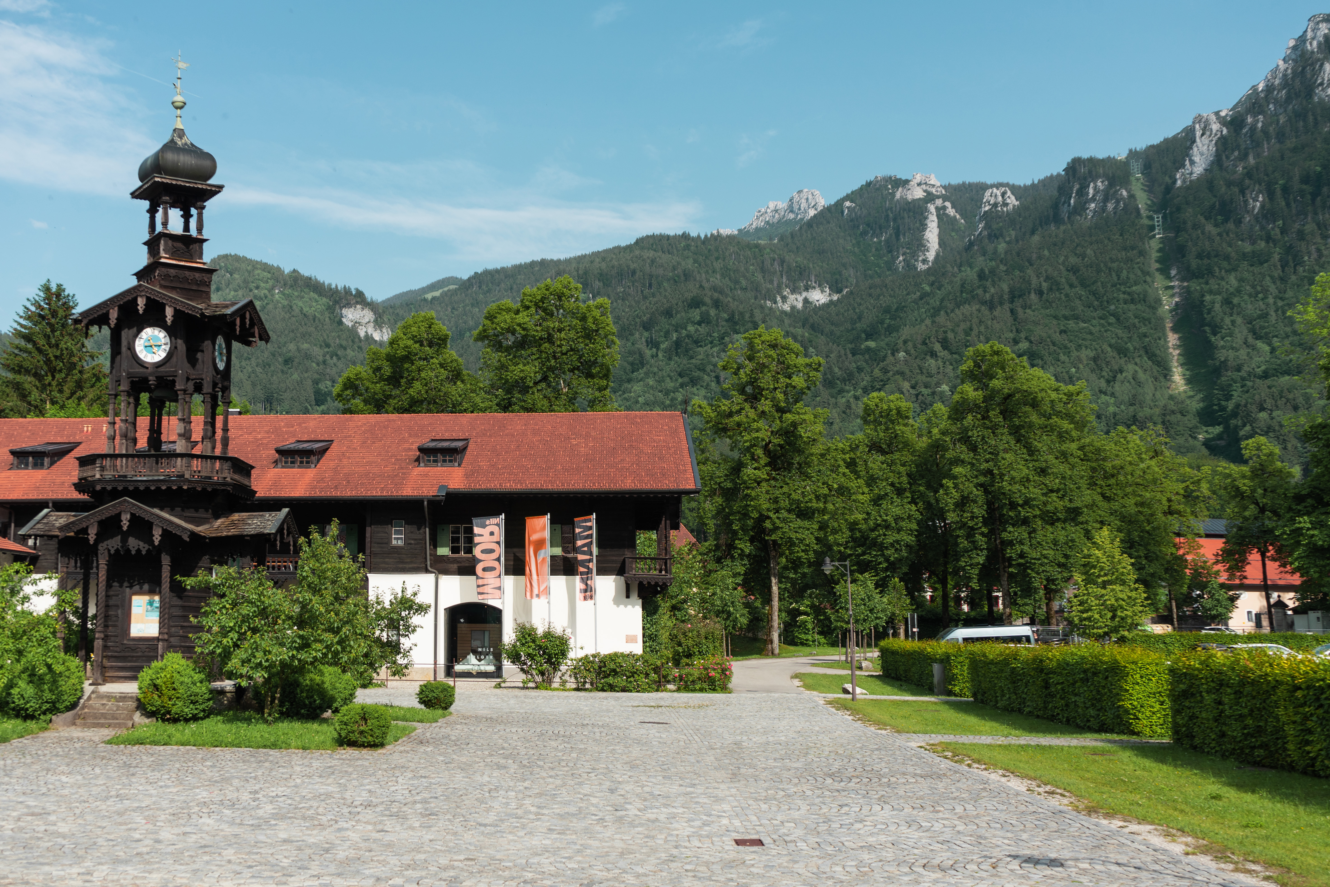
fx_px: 1256
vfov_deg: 38.9
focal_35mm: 34
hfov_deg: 55.8
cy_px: 444
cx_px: 665
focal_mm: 34
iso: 100
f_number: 6.3
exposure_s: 1/400
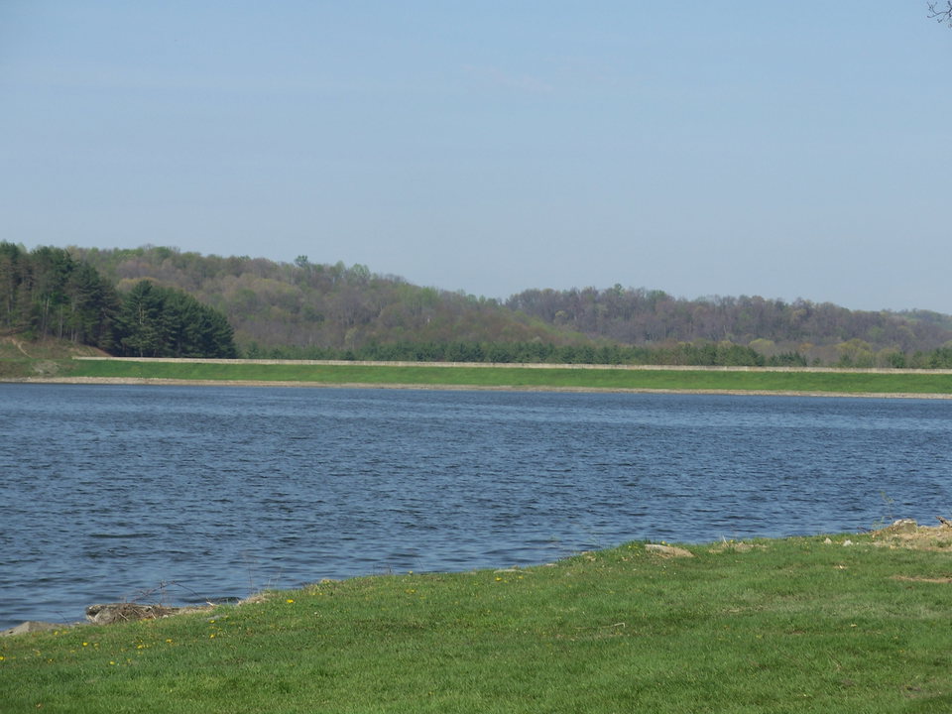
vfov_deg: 13.1
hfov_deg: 17.4
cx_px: 476
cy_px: 357
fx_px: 3108
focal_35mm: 113
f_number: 5
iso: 64
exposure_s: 1/400
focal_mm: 23.9
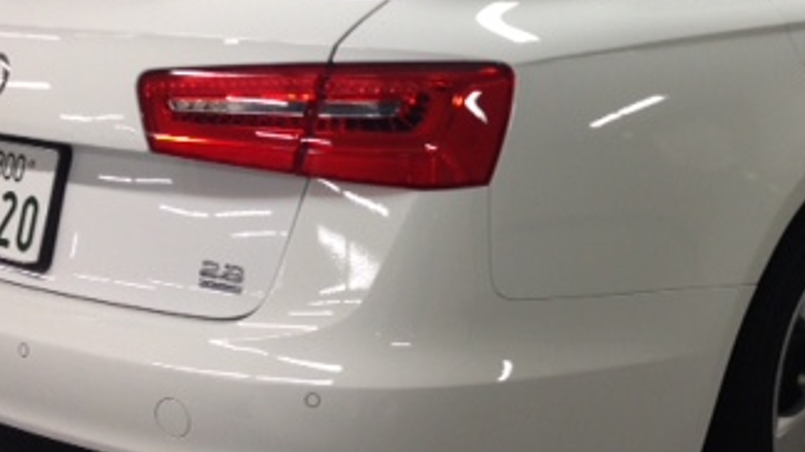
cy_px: 47
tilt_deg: -5.6
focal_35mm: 71
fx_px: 1515
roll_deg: +1.3
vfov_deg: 16.8
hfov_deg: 29.5
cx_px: 554
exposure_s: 1/20
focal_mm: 4.12
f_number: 2.4
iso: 80
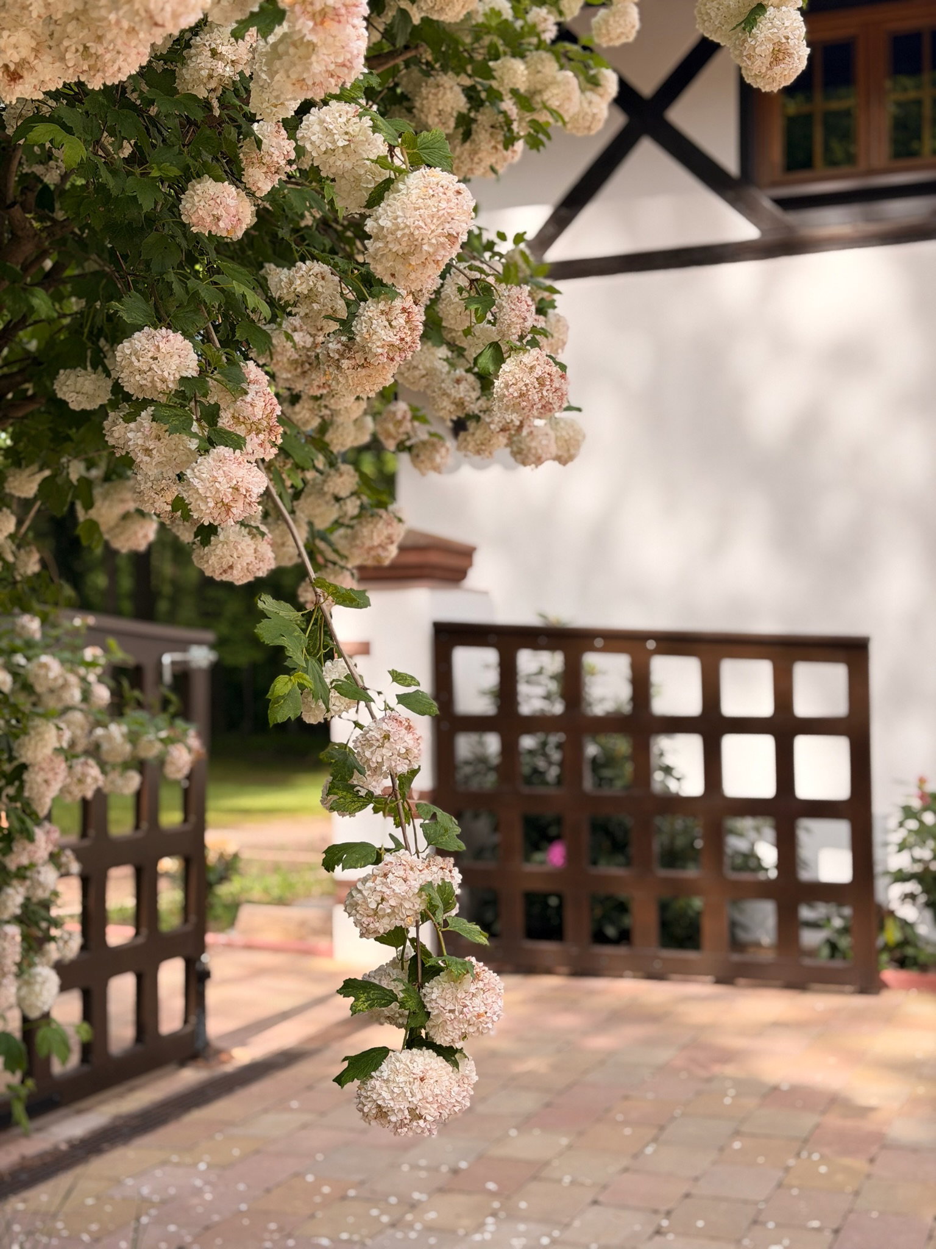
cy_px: 624
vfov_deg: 39.7
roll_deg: +0.1
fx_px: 1731
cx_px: 468
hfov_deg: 30.3
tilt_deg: +1.4
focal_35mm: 48
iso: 100
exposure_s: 1/2033
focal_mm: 6.76
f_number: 1.78
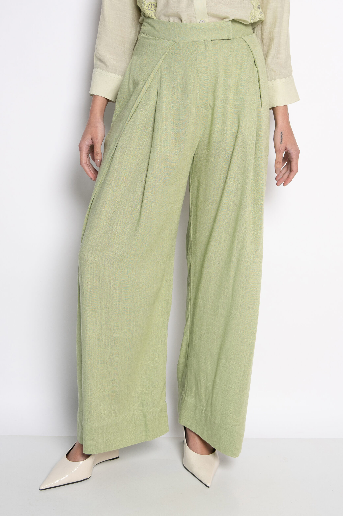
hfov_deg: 35.0
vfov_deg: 50.7
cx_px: 172
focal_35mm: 38
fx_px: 544
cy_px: 258
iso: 320
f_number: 5
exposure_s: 1/125
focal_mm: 38
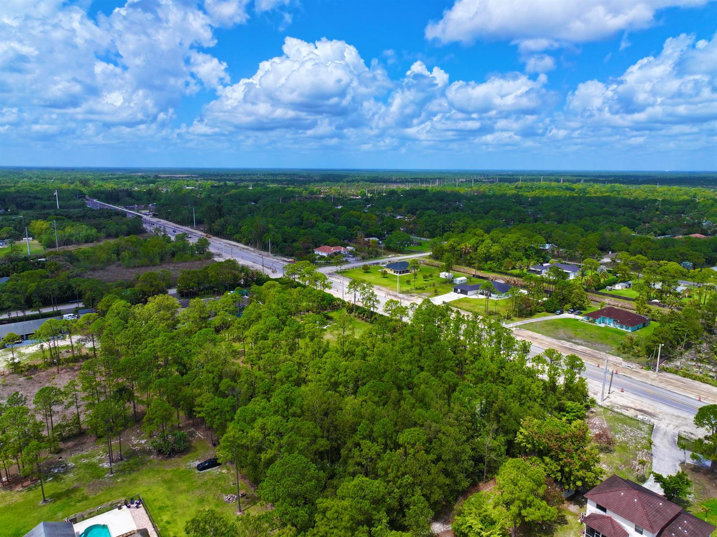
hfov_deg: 71.6
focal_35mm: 24
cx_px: 358
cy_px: 268
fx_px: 497
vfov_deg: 56.8
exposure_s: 1/2500
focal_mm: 12.29
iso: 110
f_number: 2.8
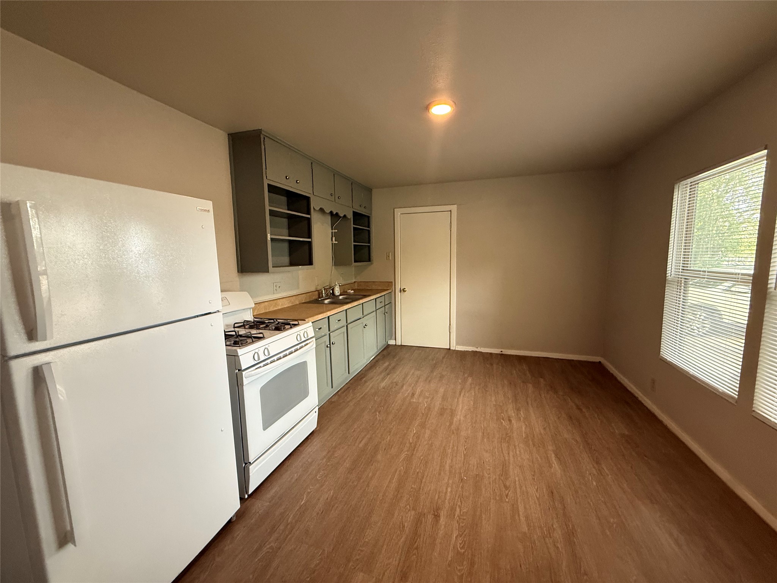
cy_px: 292
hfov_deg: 102.1
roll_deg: +0.6
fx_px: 314
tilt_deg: -5.8
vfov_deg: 85.7
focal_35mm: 14
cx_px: 388
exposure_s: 1/60
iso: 400
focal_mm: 2.22
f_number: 2.2
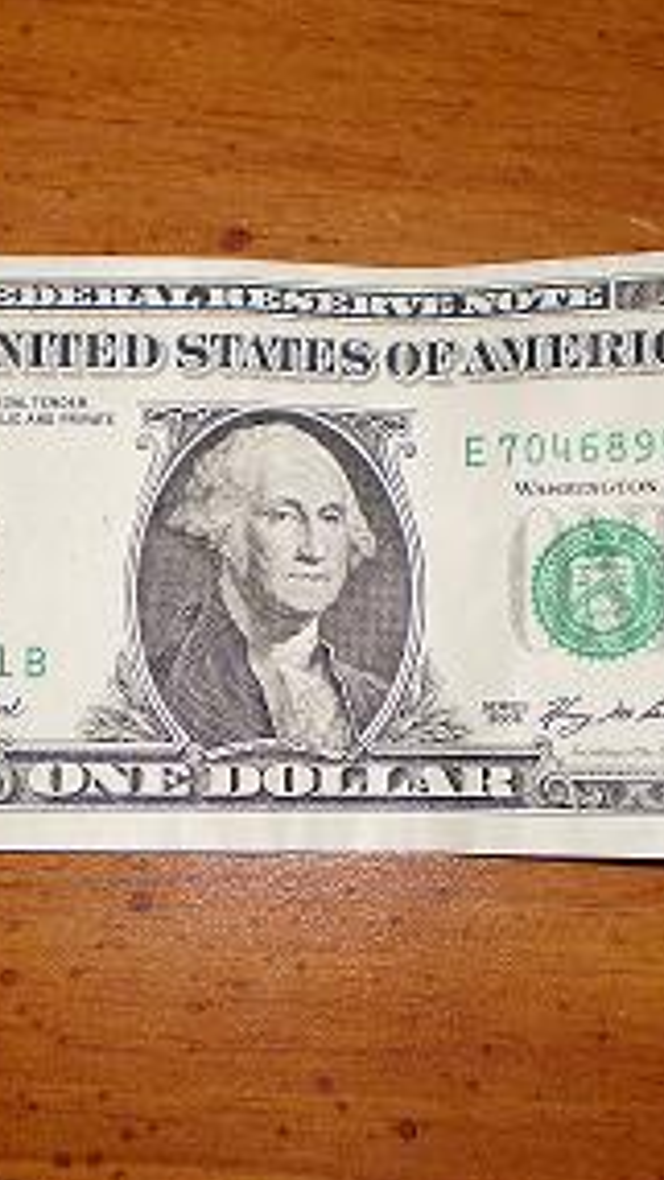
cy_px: 619
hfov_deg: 21.4
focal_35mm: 56
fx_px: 1752
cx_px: 252
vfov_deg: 37.2
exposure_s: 1/30
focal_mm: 6.3
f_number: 3.1
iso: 125
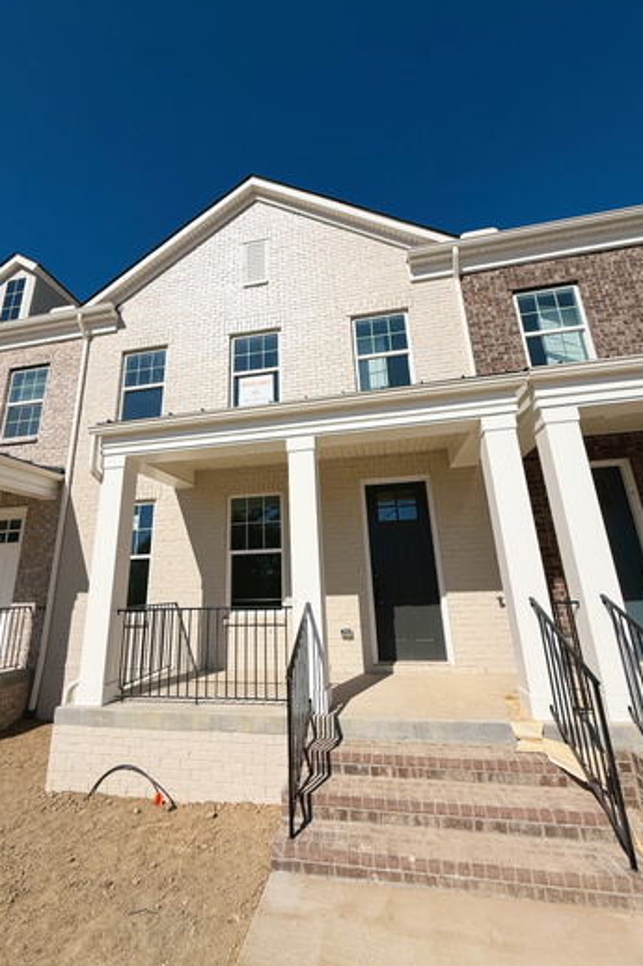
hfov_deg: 77.2
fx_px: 402
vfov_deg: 100.4
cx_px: 296
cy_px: 475
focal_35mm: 15
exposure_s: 1/6173
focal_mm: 2.22
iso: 40
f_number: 2.2
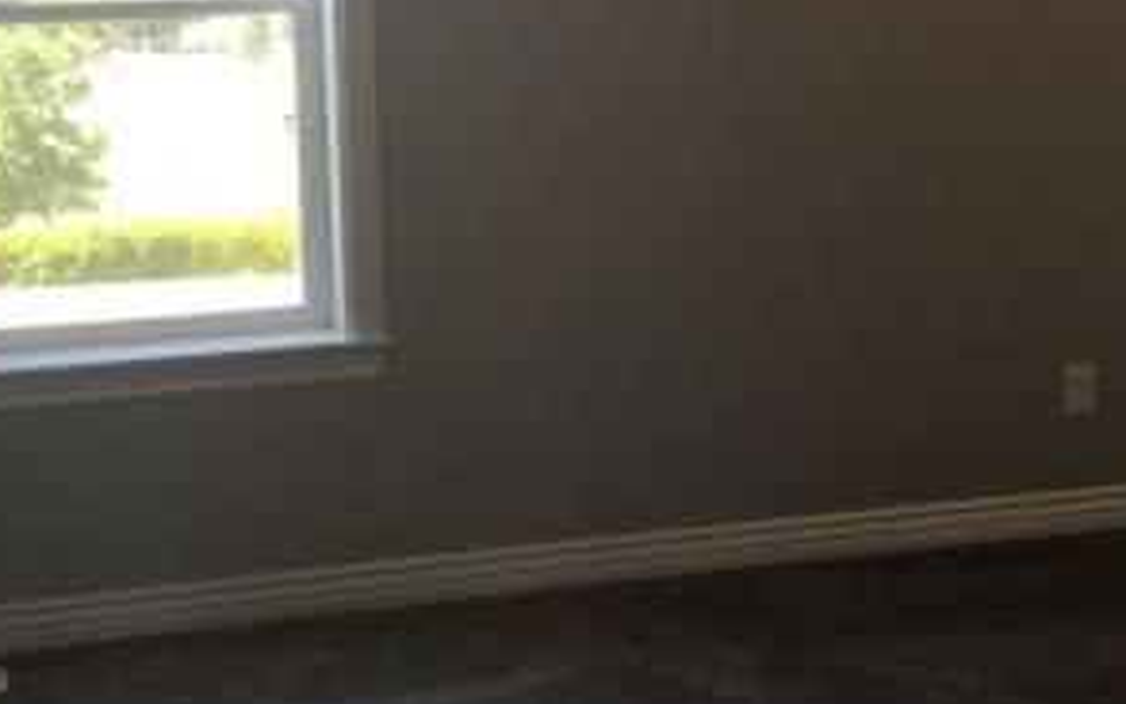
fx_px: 2057
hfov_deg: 30.5
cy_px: 145
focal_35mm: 67
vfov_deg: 19.3
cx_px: 437
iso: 40
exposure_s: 1/120
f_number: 2.2
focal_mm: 4.15
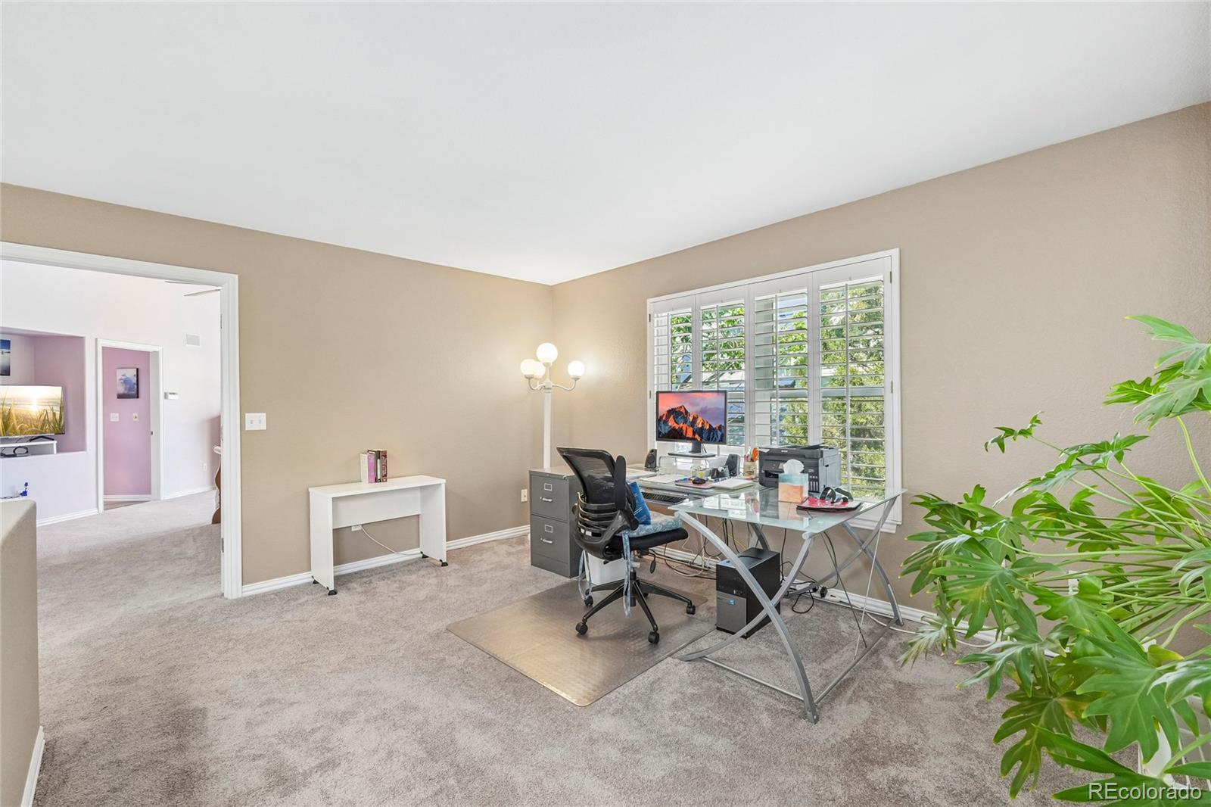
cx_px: 606
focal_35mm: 15
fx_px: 504
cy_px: 404
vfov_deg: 77.3
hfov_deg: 100.4
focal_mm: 10
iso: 800
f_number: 8
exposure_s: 1/10
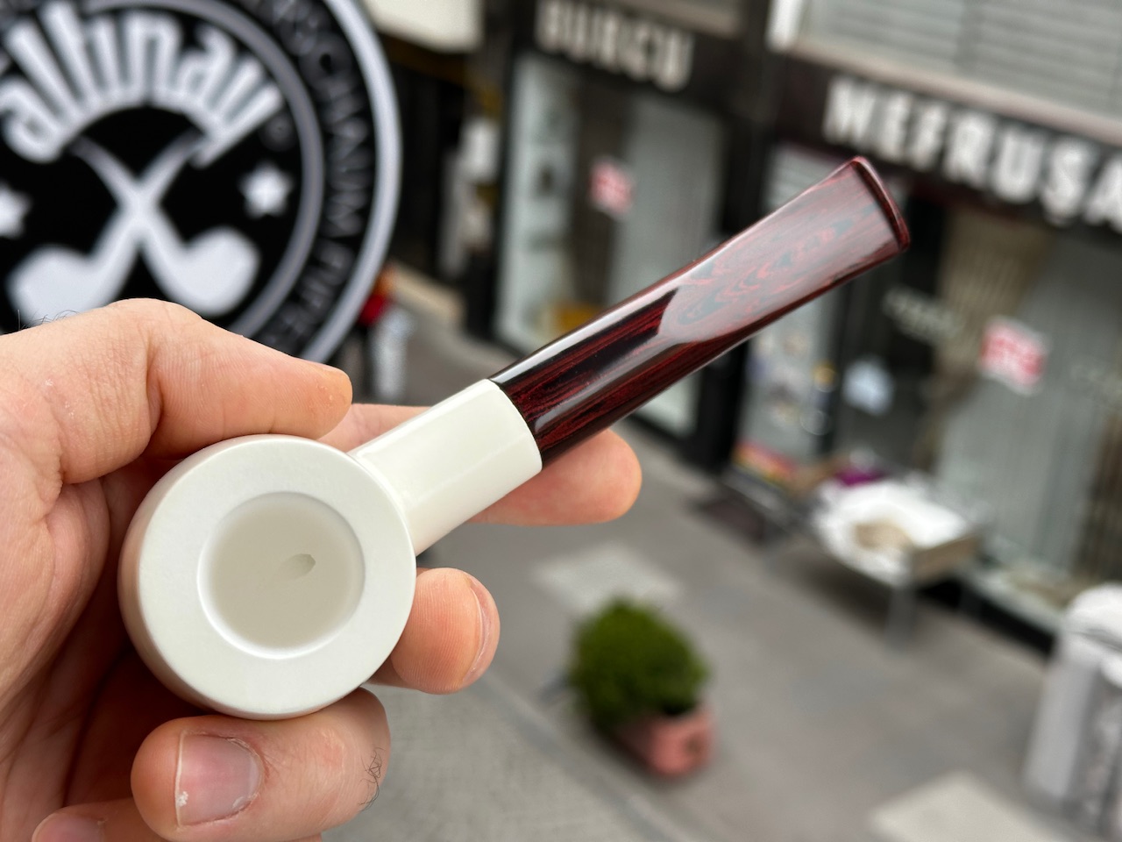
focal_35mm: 48
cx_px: 561
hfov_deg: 39.7
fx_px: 1556
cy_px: 421
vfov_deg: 30.3
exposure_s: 1/412
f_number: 1.78
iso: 64
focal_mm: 6.86
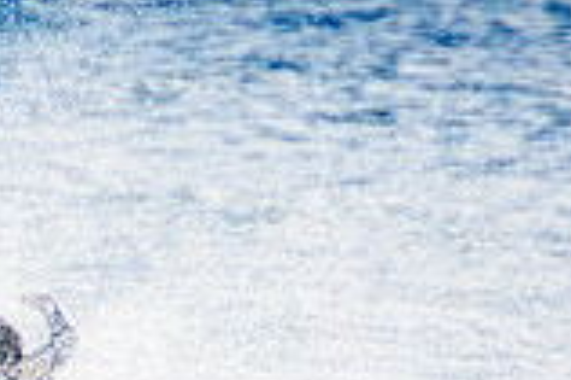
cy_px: 552
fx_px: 34953
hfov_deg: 0.9
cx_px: -231
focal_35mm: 2206
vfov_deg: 0.6
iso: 280
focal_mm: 400
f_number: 5.6
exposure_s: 1/2000
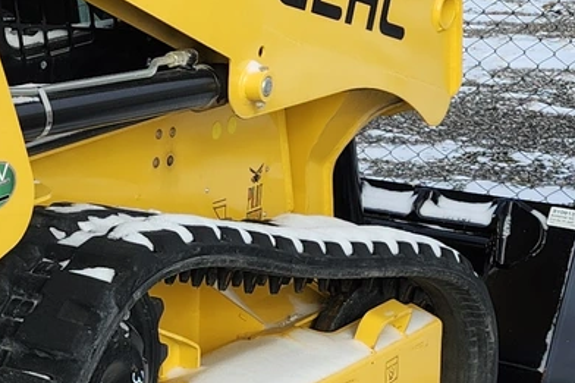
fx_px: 1948
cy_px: 230
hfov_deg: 16.1
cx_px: -128
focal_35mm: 122
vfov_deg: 11.2
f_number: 1.8
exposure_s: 1/1139
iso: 25
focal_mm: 5.54
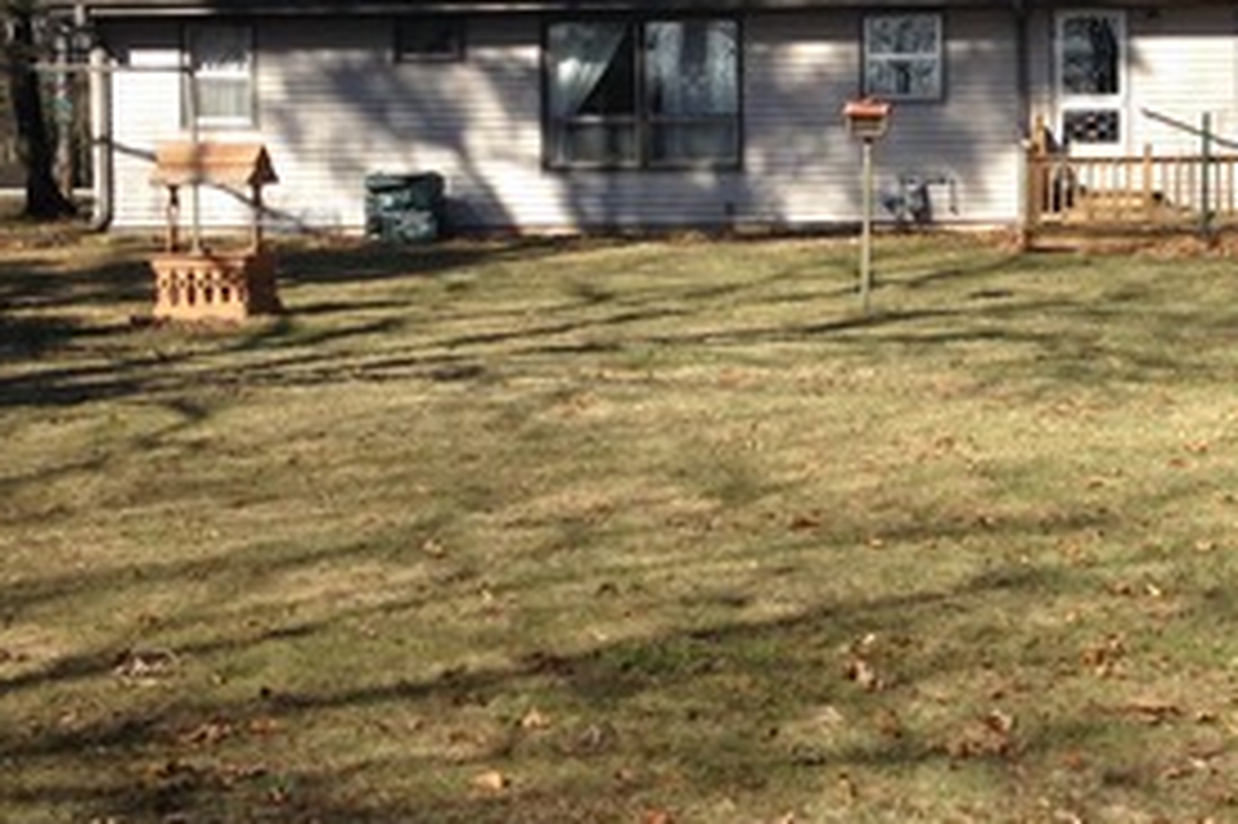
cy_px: 261
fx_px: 2749
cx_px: 936
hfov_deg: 25.1
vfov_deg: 17.0
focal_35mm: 80
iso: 50
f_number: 2.4
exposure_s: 1/1153
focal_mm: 4.12
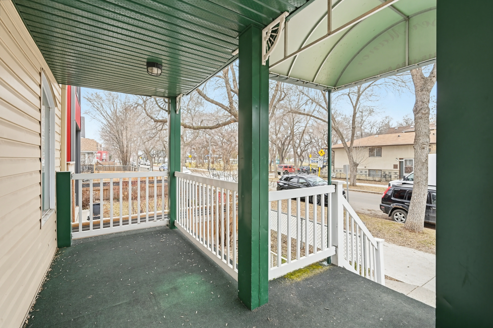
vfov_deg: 73.7
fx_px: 219
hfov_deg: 96.8
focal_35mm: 16
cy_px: 164
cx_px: 246
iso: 400
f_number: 8
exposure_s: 1/40
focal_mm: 16
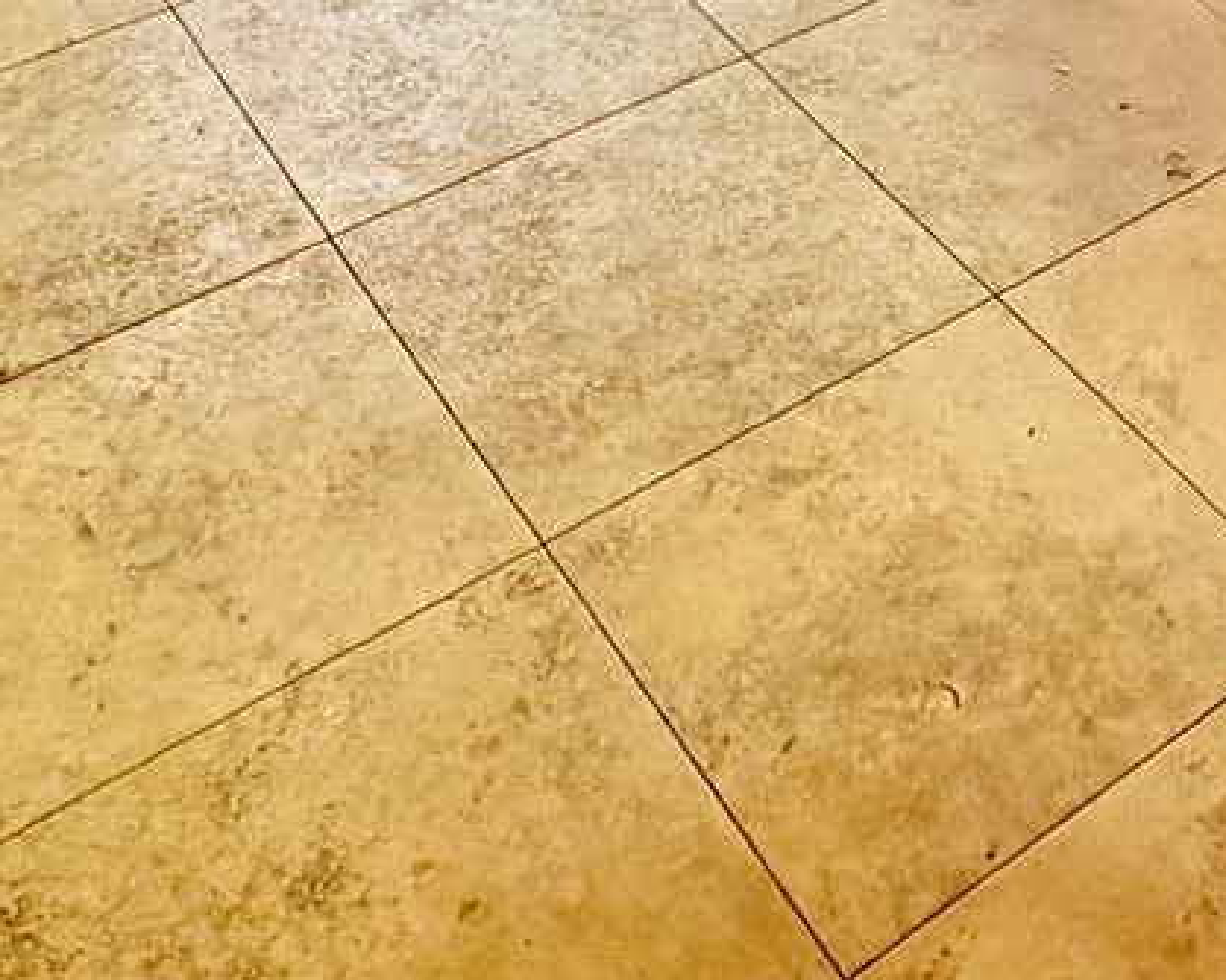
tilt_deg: -11.4
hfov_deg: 26.8
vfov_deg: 16.7
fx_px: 2430
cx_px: 1214
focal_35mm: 67
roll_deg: -1.4
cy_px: -1009
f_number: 2.2
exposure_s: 1/120
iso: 64
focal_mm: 2.22
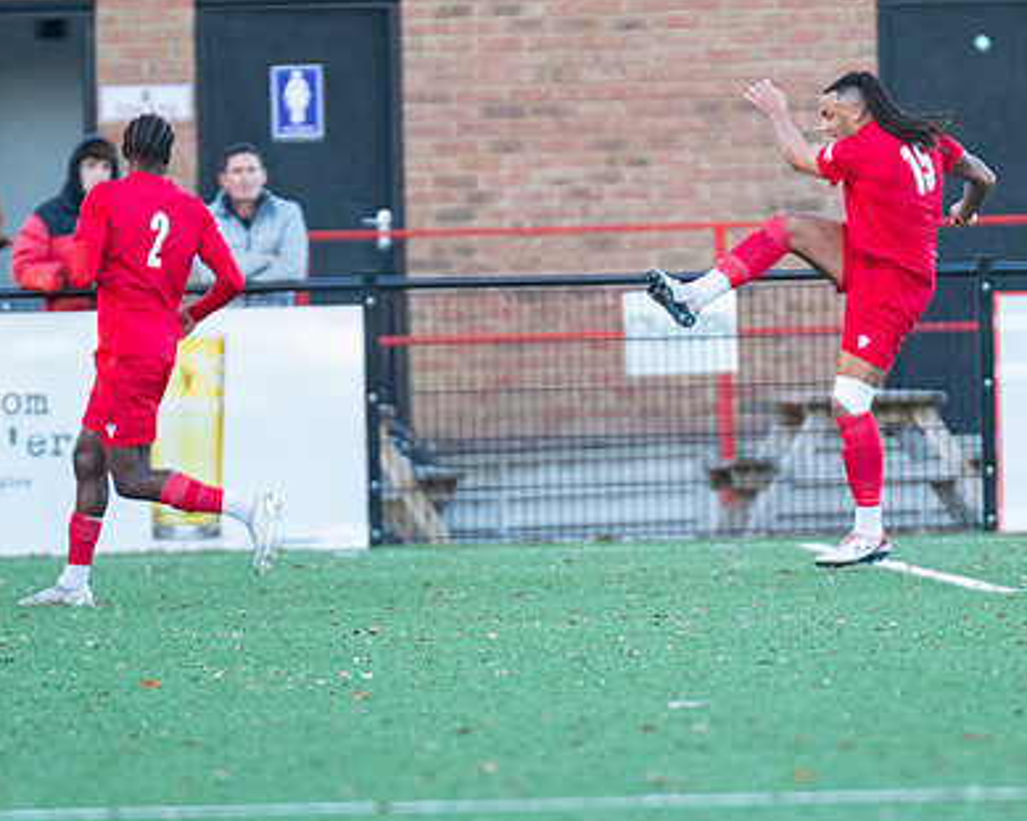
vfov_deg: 1.8
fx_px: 26255
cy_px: 365
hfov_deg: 2.2
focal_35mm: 864
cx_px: 678
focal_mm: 300
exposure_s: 1/1250
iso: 2500
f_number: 2.8
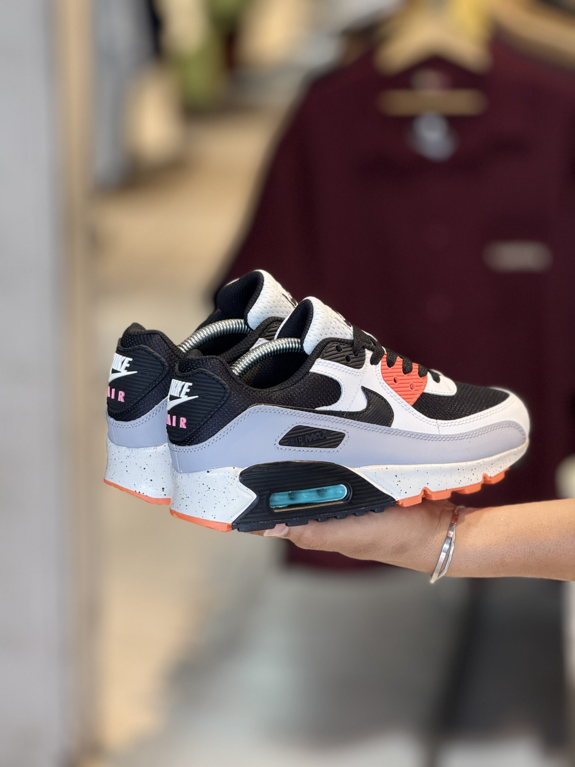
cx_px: 288
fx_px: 2658
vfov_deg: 16.4
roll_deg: -0.3
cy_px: 384
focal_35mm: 120
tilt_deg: -11.4
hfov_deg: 12.3
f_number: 2.8
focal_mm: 15.66
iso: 200
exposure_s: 1/100
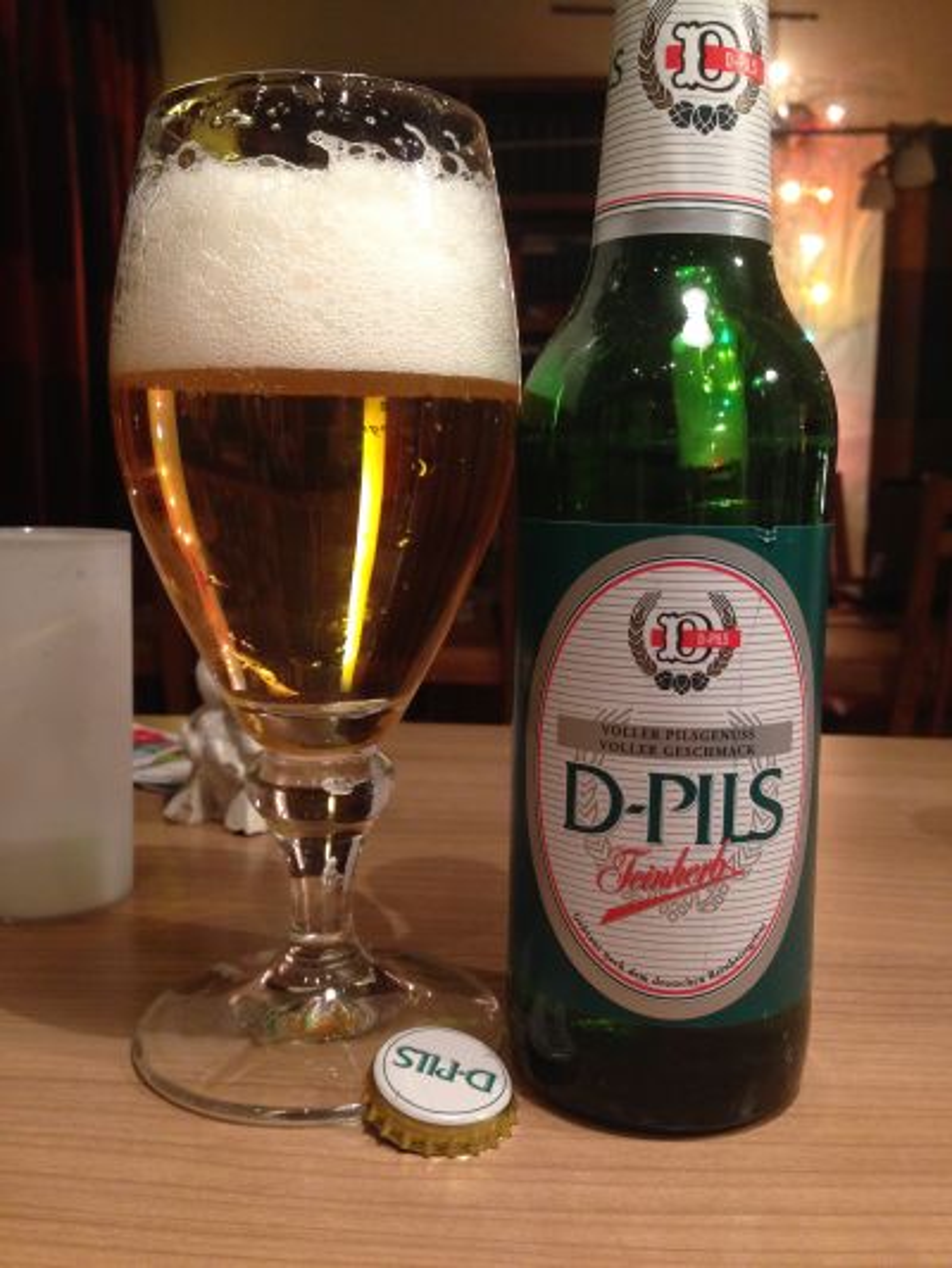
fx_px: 1210
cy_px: 634
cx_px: 476
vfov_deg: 55.3
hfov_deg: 43.0
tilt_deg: -5.7
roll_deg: -0.1
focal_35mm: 33
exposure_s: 1/20
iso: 160
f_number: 2.4
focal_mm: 4.12
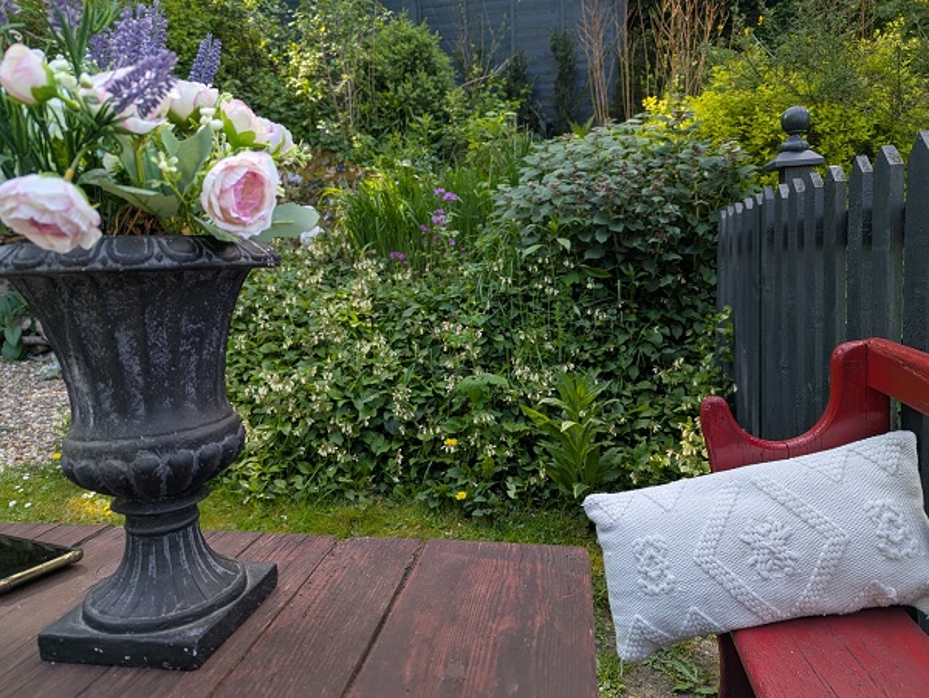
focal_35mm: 24
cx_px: 464
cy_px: 349
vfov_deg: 56.9
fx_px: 645
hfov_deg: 71.6
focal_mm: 6.81
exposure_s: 1/329
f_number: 1.85
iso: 43
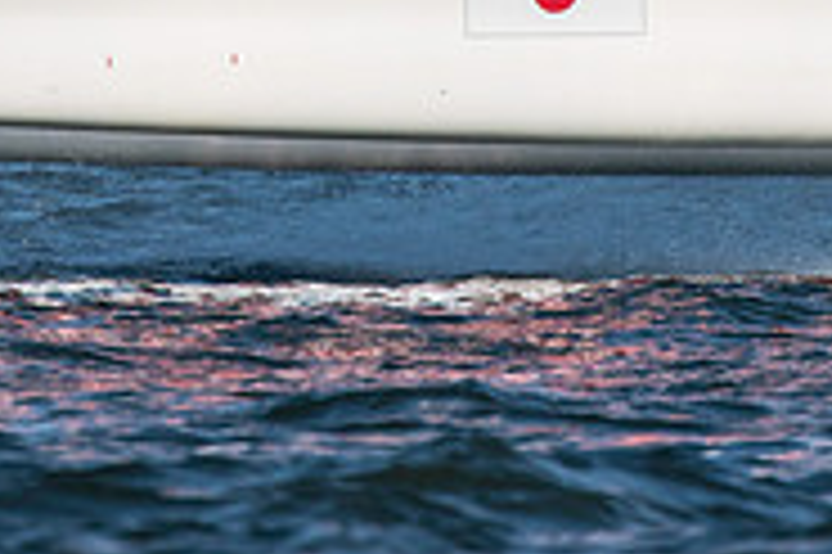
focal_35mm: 2016
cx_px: 403
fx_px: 46550
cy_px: -283
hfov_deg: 1.0
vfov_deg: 0.7
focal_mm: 420
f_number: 5.6
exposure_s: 1/3200
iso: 500
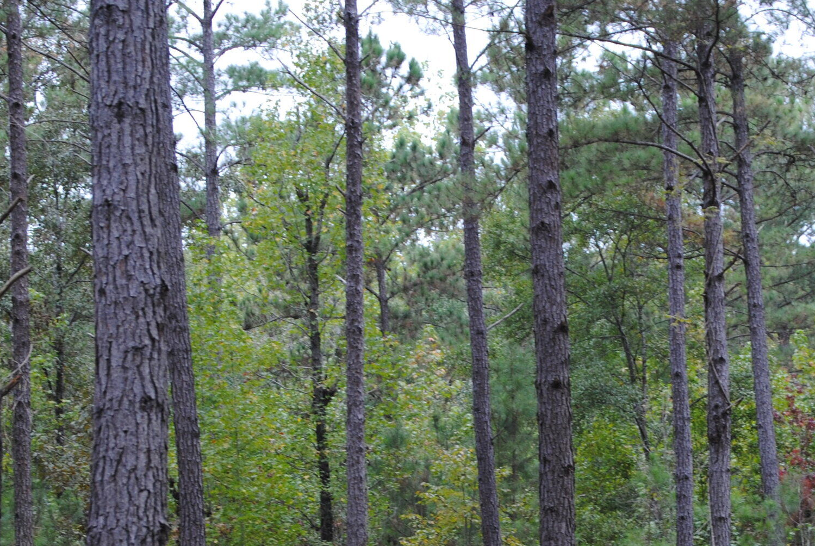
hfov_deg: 12.1
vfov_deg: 8.1
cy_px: 533
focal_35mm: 169
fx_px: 3832
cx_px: 536
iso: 200
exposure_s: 1/80
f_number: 5
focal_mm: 55
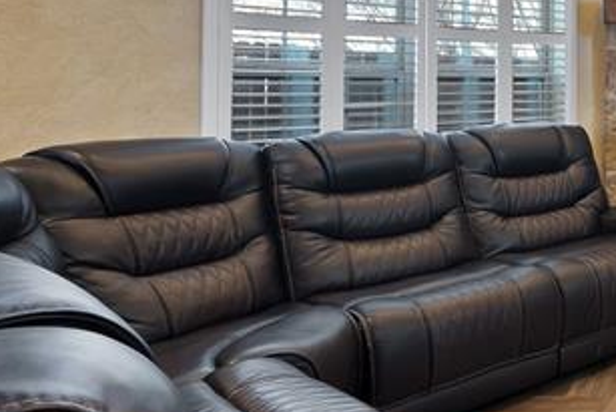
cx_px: 760
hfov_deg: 36.1
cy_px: 67
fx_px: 685
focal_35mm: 40
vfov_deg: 32.3
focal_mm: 12
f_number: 9
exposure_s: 1/3
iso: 640
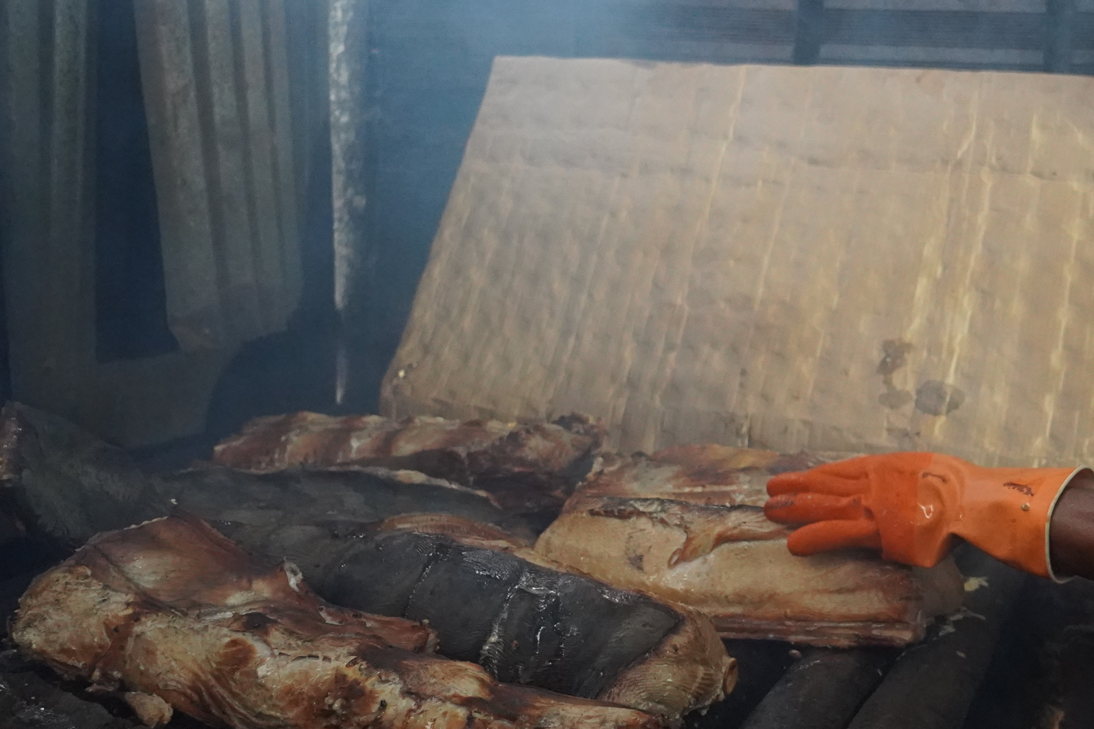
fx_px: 1428
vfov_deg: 28.6
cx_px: 831
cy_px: 374
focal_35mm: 47
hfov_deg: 40.6
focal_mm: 24
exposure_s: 1/200
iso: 8000
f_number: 4
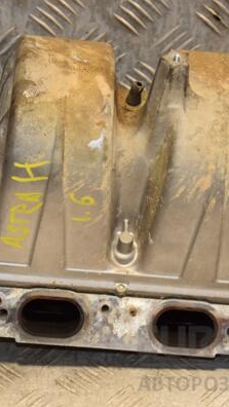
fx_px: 1284
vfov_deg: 18.0
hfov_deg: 10.2
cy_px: 205
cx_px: 118
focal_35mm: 119
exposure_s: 1/200
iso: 800
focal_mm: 50
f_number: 5
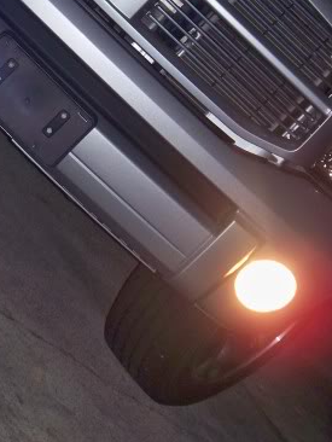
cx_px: 77
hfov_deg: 11.3
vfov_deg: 14.9
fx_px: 1673
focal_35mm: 131
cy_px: 58
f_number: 3.1
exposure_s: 1/30
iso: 200
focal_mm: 12.89
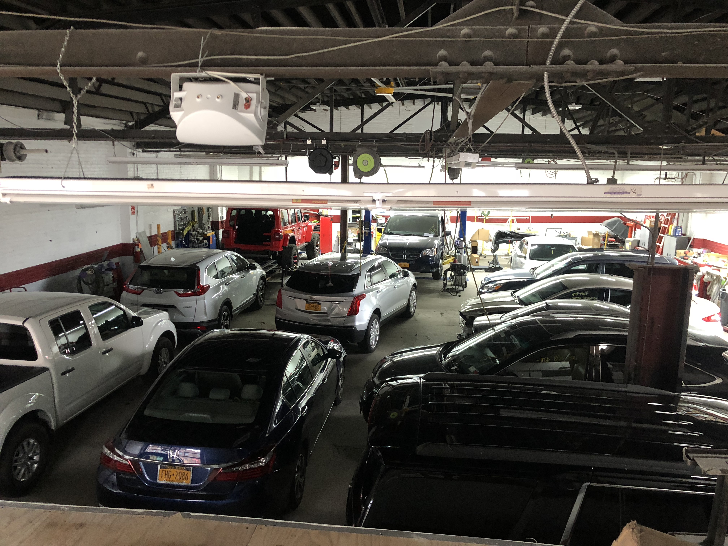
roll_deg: -0.9
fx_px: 589
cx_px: 364
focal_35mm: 28
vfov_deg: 49.7
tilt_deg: -9.3
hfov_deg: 63.4
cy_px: 273
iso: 100
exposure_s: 1/13
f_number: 1.8
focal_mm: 4
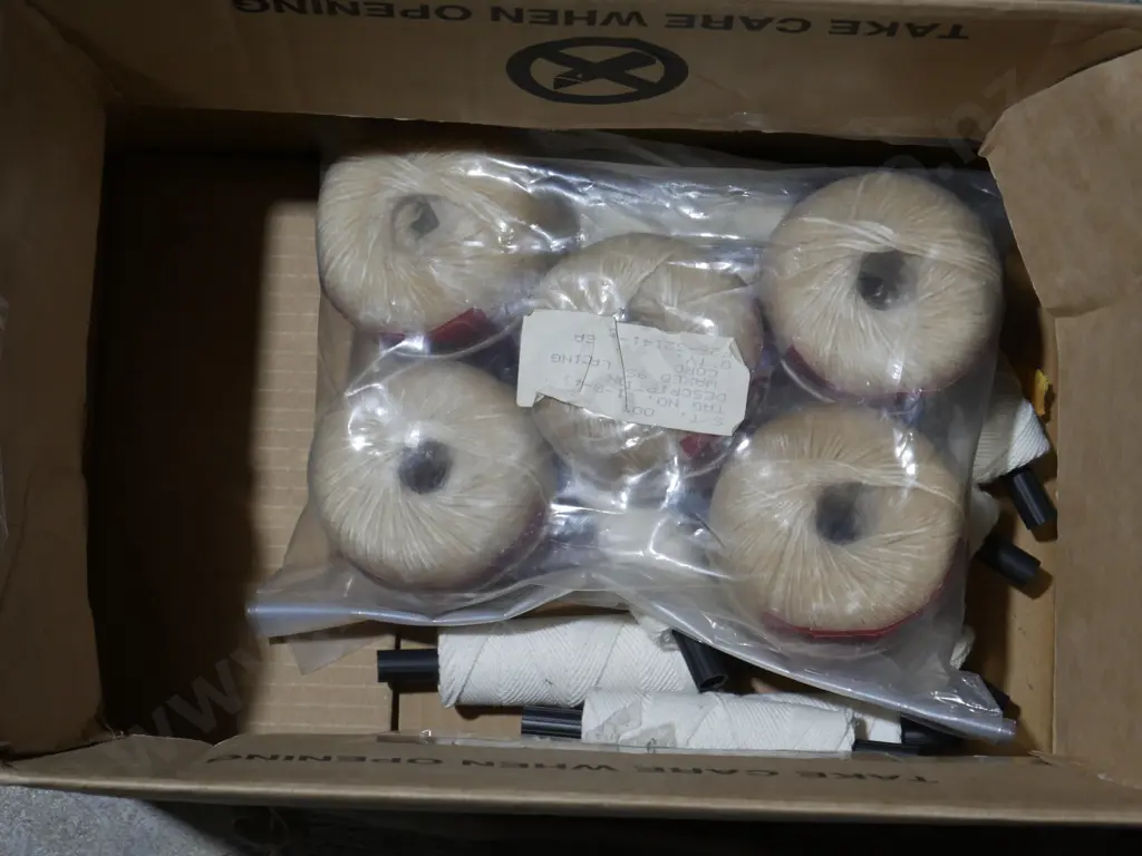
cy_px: 428
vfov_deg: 18.4
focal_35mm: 80
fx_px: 2639
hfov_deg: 24.4
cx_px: 571
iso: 800
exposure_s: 1/100
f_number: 7.1
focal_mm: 40
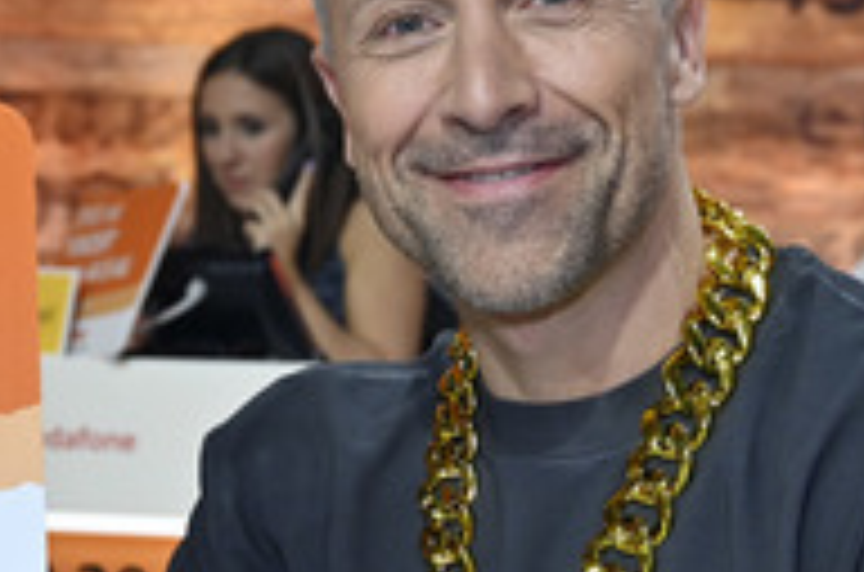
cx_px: 178
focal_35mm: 74
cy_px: 360
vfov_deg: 18.3
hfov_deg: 26.8
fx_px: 1776
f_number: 4
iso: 1000
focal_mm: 31.5
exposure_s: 1/200
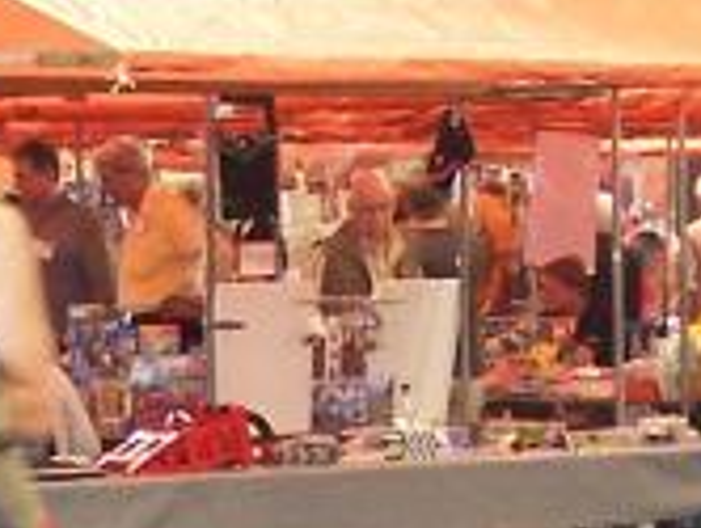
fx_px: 4746
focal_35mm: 234
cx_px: 545
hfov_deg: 8.4
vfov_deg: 6.3
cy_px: 672
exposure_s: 1/10
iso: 140
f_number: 2.8
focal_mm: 6.3
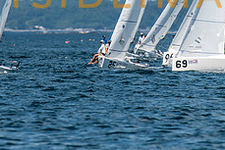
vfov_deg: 1.2
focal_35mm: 1158
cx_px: 151
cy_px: -9
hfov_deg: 1.8
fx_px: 7242
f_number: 5.6
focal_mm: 300
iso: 320
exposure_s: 1/3200
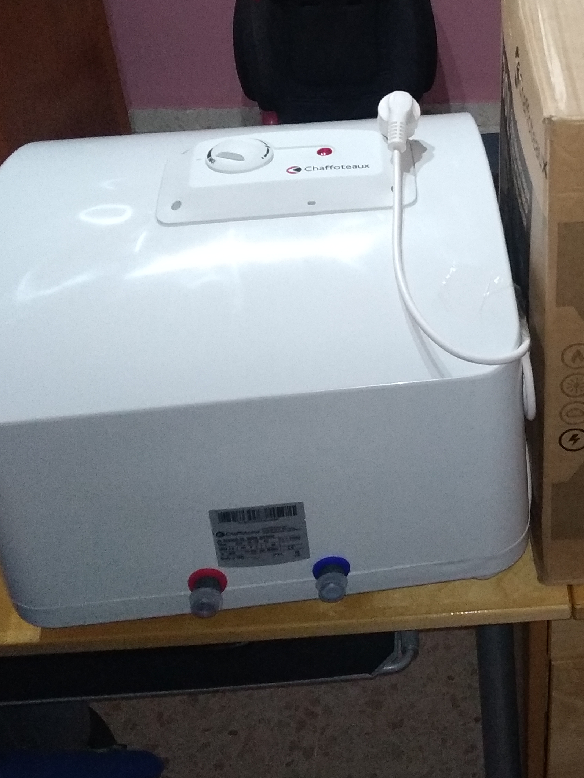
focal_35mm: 49
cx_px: 516
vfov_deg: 38.6
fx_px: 1102
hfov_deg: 28.6
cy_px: 286
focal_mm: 3.82
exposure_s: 1/14
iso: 1000
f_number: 2.2
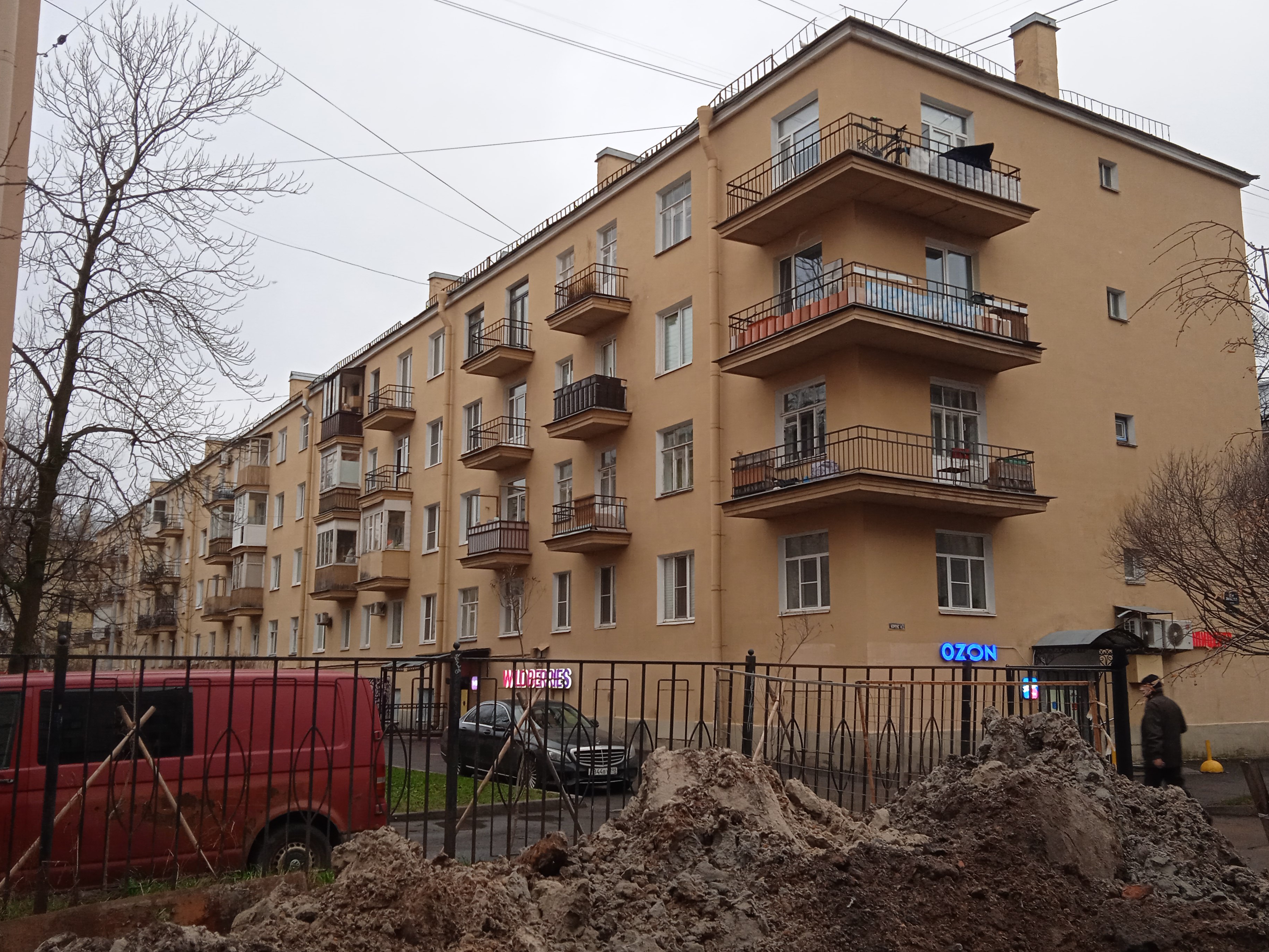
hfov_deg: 56.8
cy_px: 497
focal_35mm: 32
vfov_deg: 44.1
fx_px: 1173
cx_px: 645
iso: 195
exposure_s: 1/50
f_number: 2.2
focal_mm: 3.43
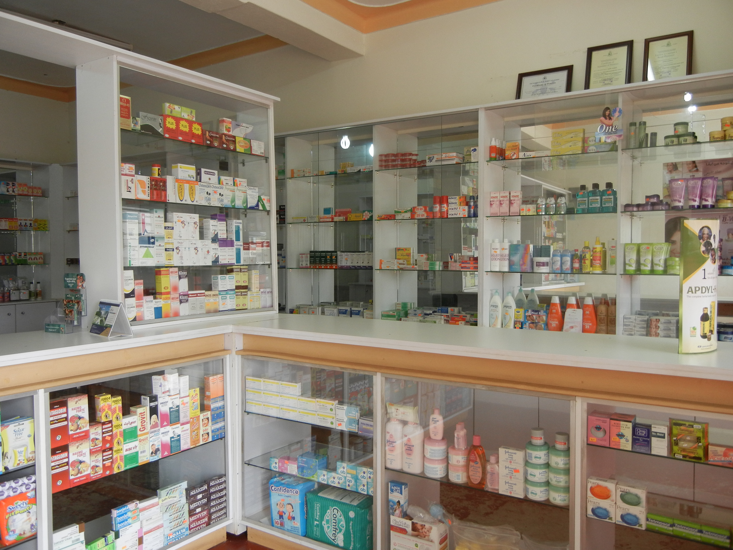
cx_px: 366
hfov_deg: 60.0
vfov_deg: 46.8
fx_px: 635
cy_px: 275
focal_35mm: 30
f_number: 3.5
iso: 177
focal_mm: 5.4
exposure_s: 1/30
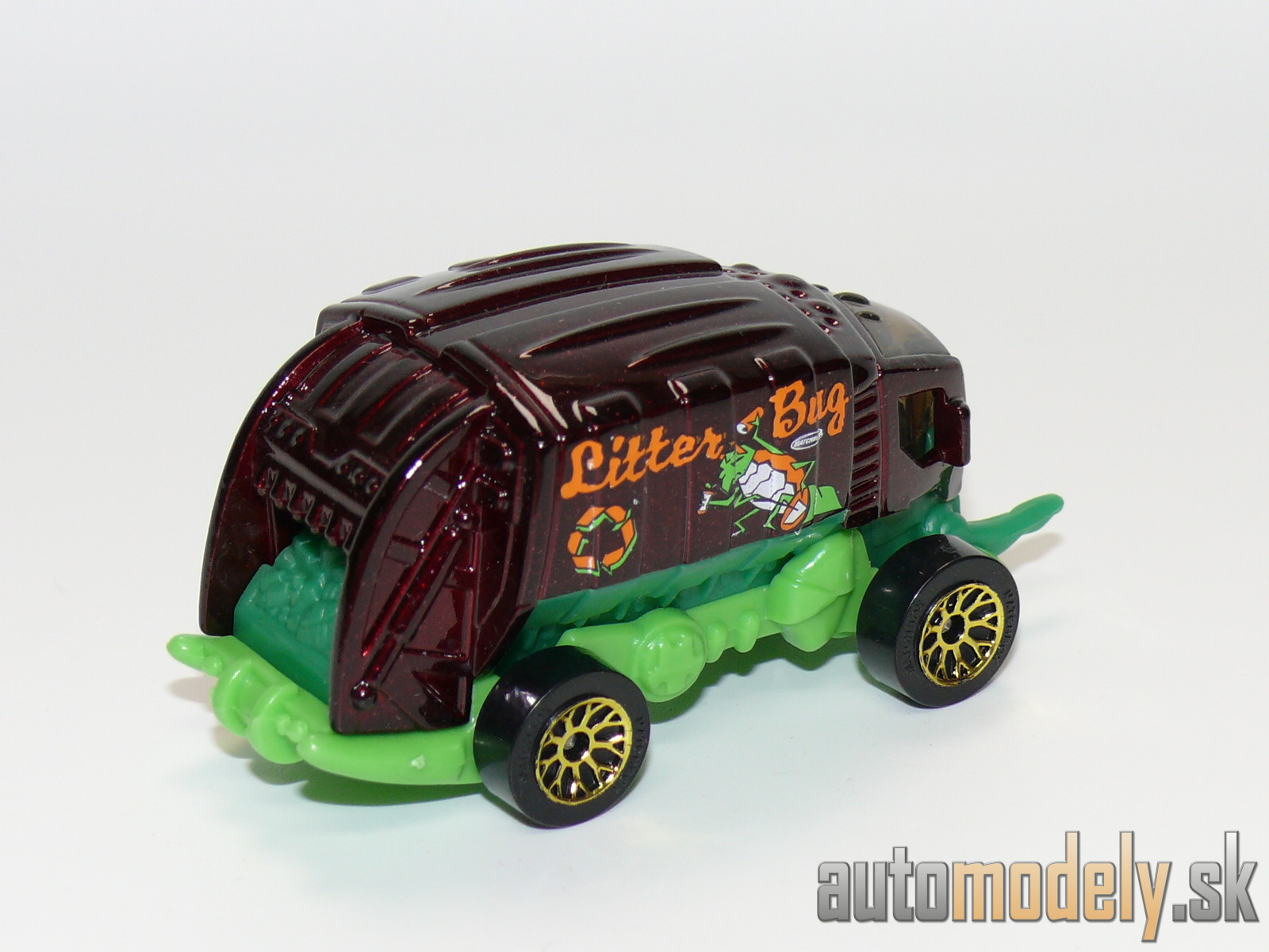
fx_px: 4033
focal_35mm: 110
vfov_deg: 13.5
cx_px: 634
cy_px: 476
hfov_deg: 17.9
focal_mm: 13.9
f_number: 4
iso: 100
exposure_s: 1/30
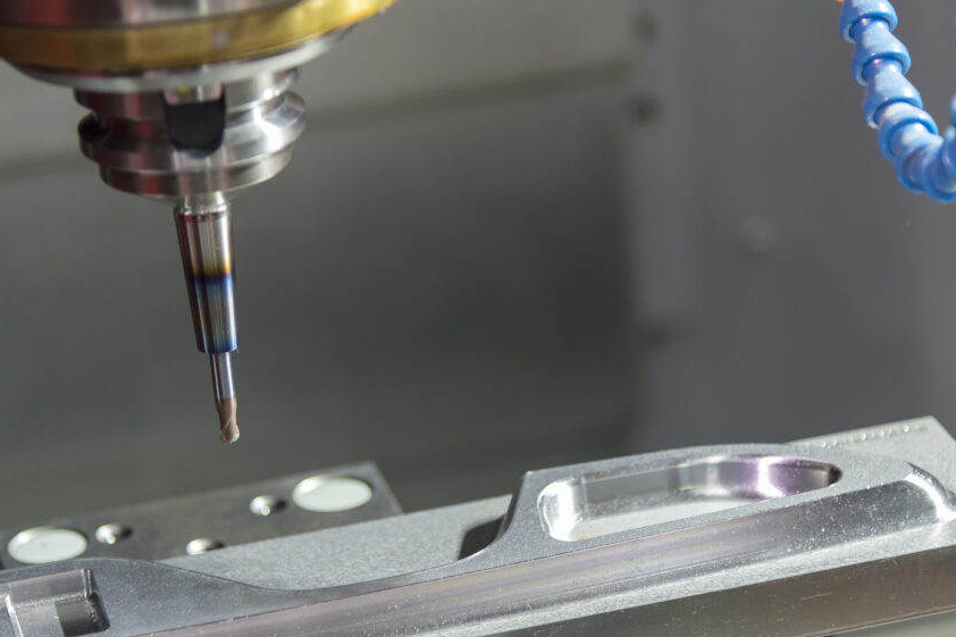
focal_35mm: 146
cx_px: 476
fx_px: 3876
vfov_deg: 9.4
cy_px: 376
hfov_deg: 14.1
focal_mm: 120
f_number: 4
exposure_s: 1/60
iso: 2500
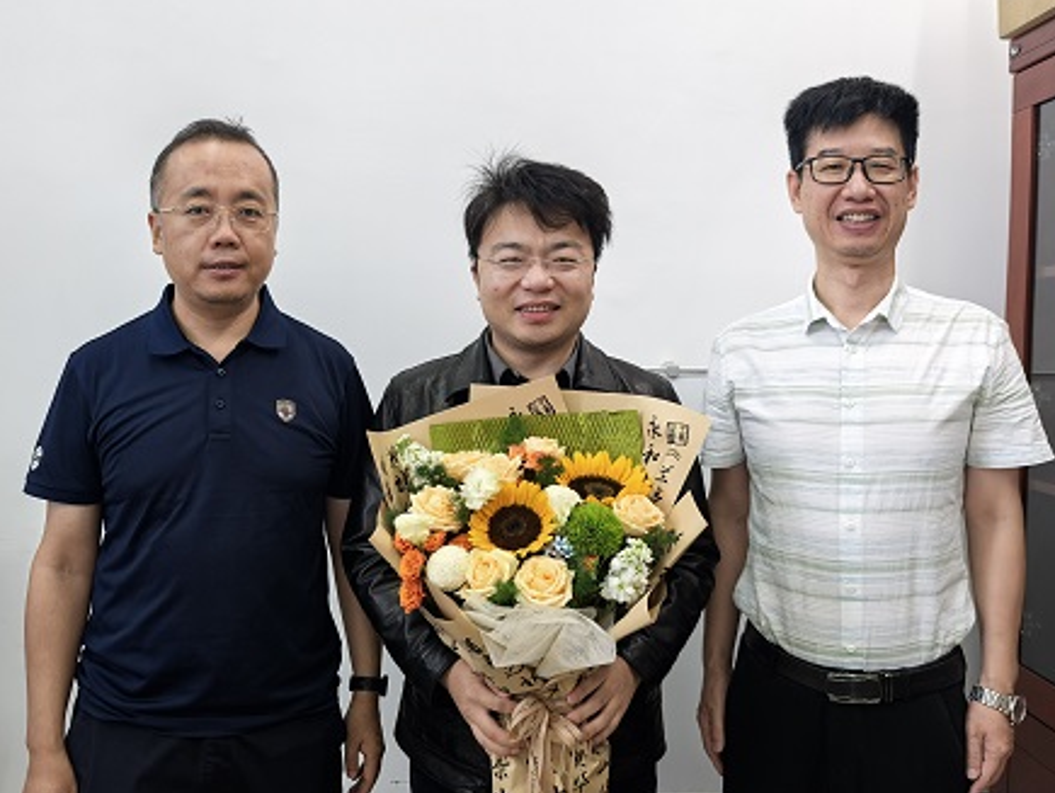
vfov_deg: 45.5
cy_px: 404
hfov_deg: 58.3
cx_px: 546
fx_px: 946
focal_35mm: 31
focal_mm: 6.98
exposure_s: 1/100
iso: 250
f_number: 1.4
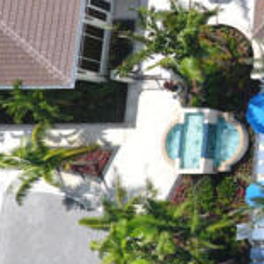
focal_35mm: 73
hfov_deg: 17.0
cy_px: 65
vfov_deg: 23.4
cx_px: 537
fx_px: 630
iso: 100
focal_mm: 3.61
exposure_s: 1/825
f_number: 2.8
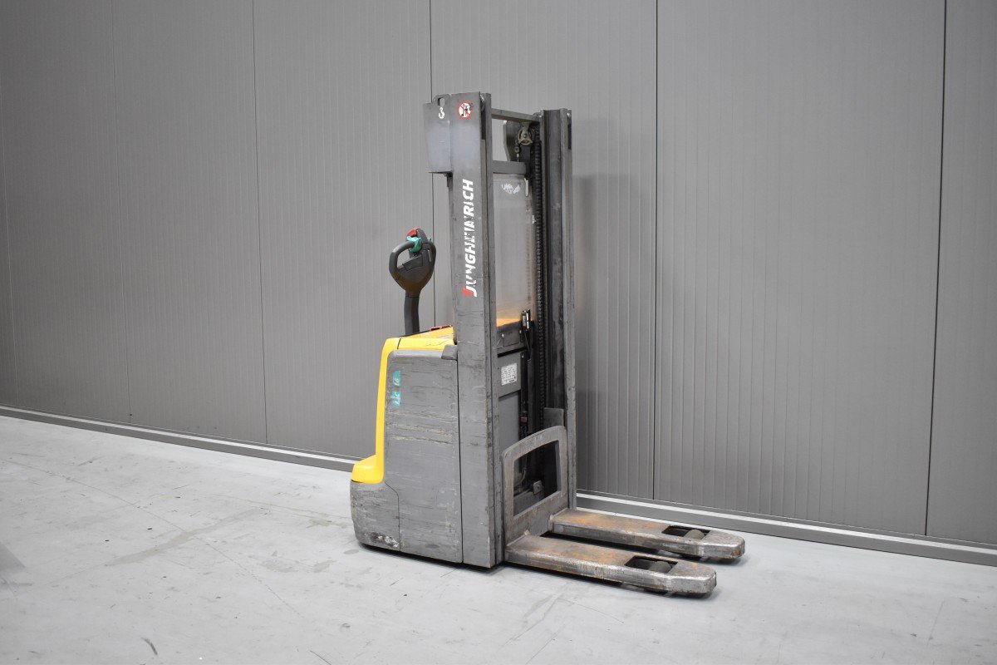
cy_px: 332
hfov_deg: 55.1
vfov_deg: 38.4
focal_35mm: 34
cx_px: 498
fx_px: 955
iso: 1250
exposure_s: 1/60
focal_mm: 23
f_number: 4
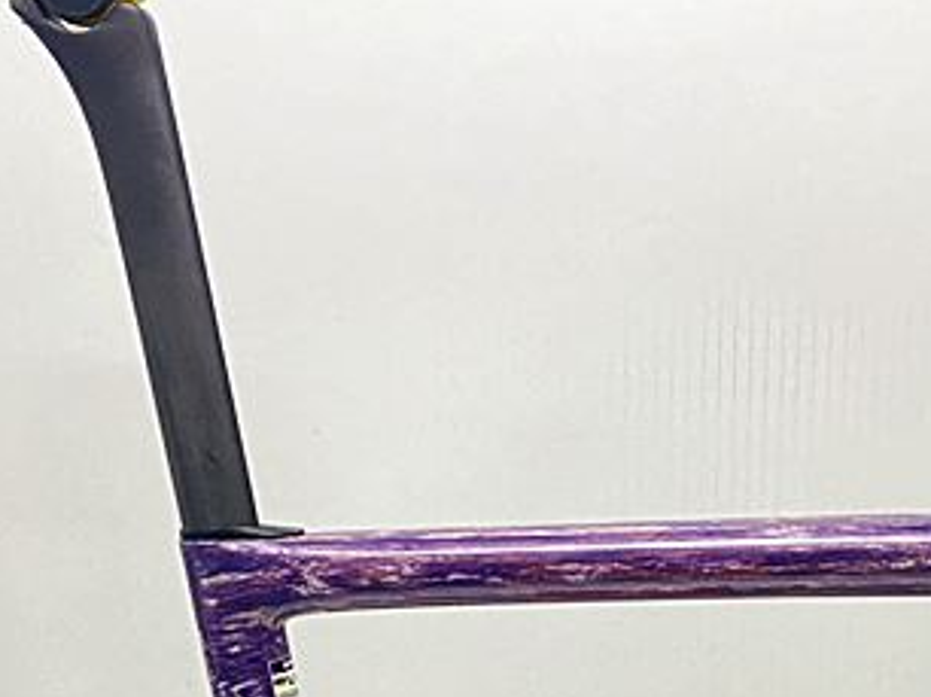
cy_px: 800
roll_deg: -0.3
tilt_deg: -14.8
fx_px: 1827
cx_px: 575
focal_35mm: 68
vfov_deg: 20.4
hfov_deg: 28.5
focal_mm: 4.25
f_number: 1.8
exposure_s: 1/33
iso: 500
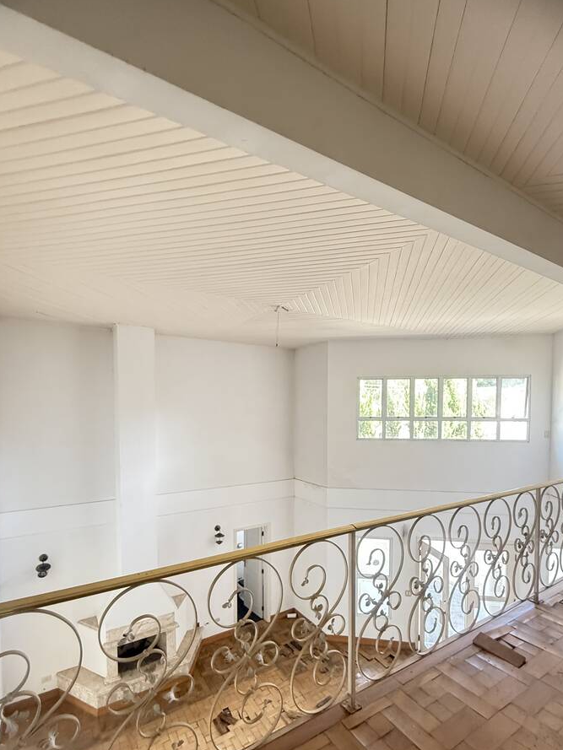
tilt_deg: -1.4
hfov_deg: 74.7
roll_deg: -1.5
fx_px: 369
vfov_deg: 90.4
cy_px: 431
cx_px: 279
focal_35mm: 17
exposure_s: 1/60
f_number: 2.2
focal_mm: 2.22
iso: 640
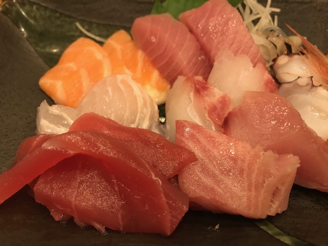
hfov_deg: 63.4
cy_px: 123
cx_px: 164
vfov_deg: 49.7
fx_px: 265
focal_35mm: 28
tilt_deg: -52.0
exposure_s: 1/15
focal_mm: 3.99
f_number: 1.8
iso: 40
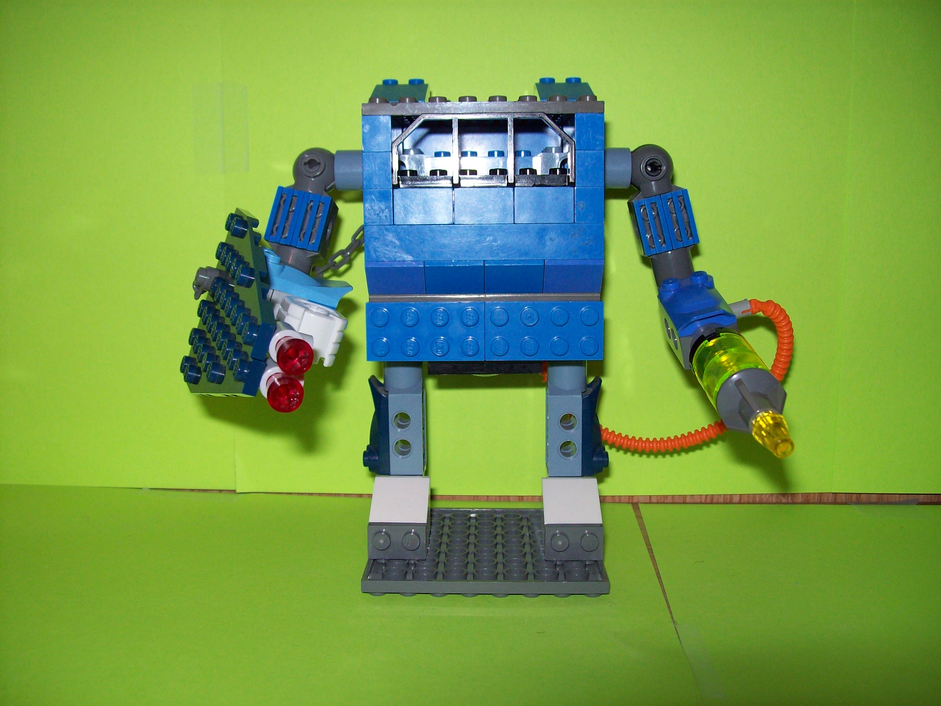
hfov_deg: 51.4
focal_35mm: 36
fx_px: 979
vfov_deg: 39.7
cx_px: 470
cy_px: 353
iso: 80
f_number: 2.7
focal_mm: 6
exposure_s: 1/64
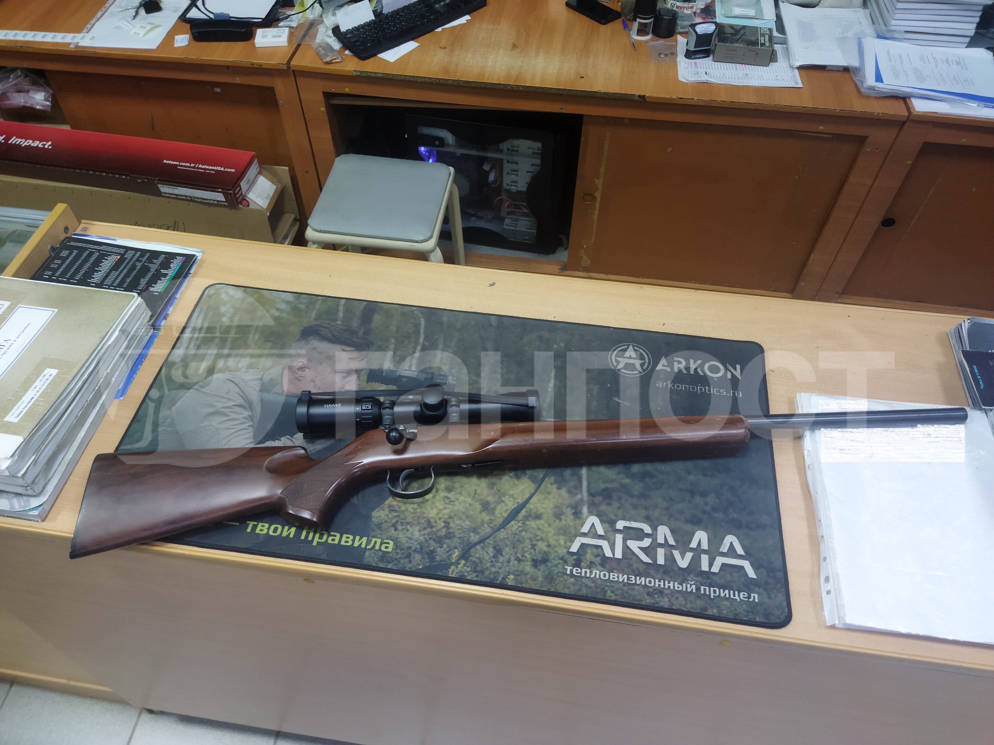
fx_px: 775
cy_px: 372
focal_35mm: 27
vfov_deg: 51.4
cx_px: 497
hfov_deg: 65.3
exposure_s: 1/30
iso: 215
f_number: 1.79
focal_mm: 4.71
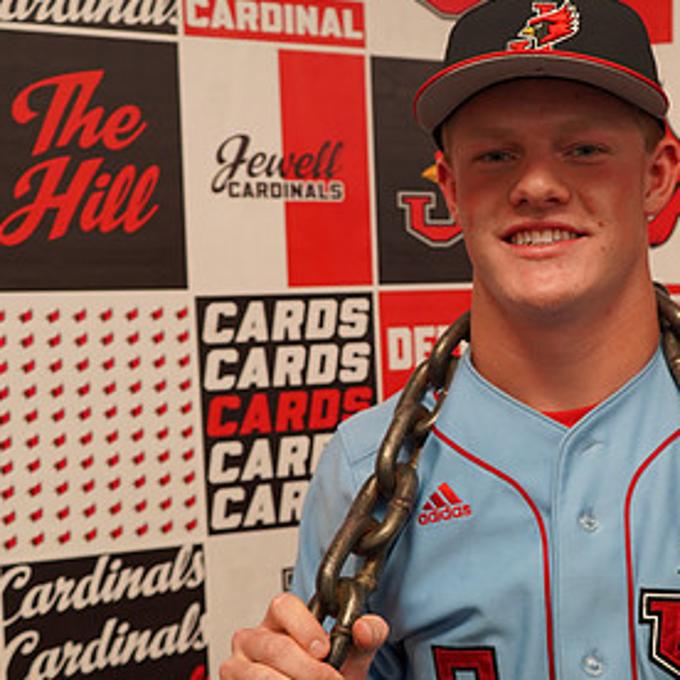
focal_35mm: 50
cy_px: 383
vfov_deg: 34.0
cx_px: 544
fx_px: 1111
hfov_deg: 33.1
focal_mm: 28
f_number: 4
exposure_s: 1/160
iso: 800
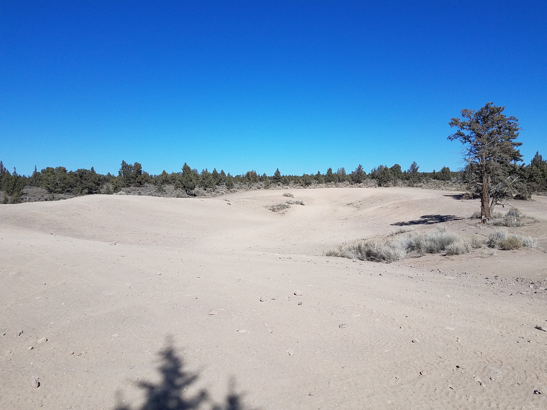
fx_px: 411
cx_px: 274
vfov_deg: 53.1
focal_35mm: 26
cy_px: 205
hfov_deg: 67.3
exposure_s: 1/3672
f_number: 1.7
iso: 40
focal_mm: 4.2
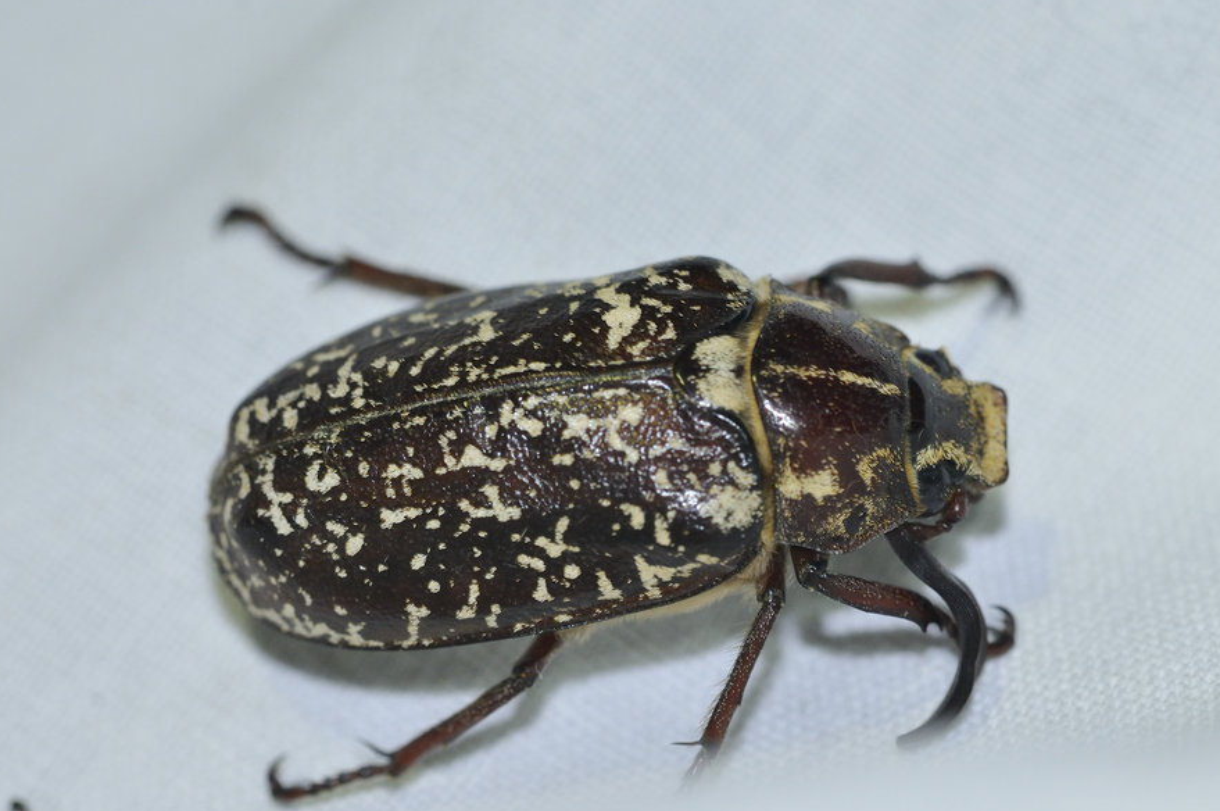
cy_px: 397
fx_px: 5841
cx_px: 589
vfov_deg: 7.9
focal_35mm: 173
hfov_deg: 11.9
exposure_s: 1/60
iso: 800
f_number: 10
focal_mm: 105
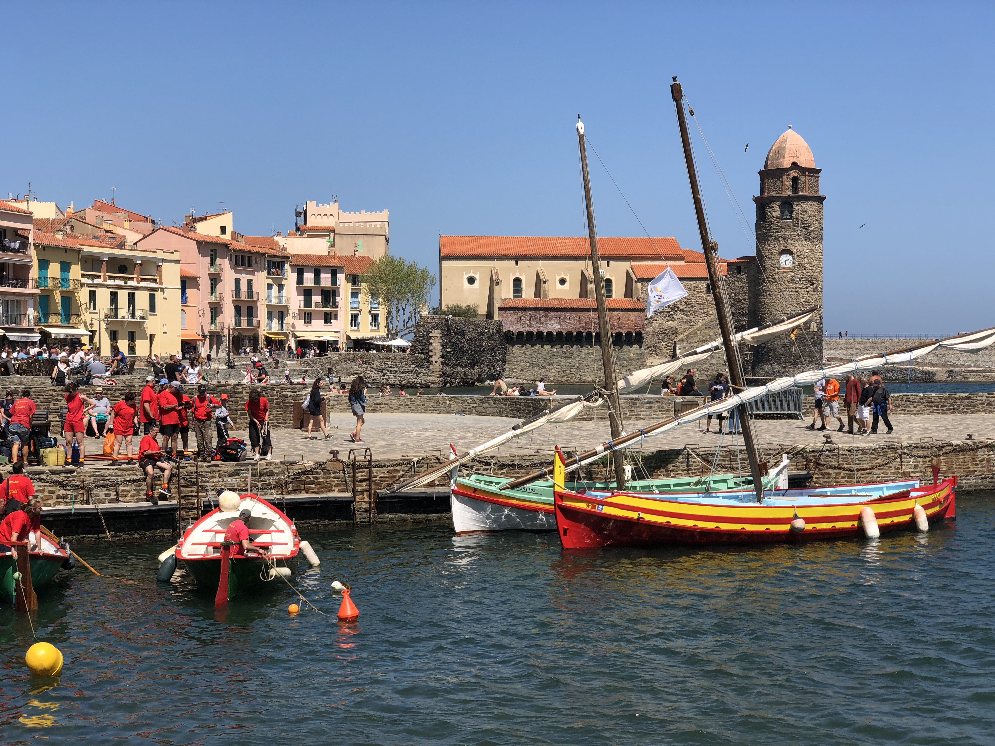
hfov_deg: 36.8
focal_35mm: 52
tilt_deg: +0.7
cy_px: 373
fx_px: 1495
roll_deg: +0.3
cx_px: 498
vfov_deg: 28.0
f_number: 2.4
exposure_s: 1/1230
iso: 16
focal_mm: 6
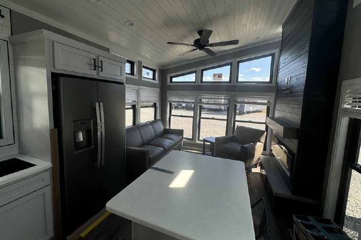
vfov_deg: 77.2
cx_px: 181
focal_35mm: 15
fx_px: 150
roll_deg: -1.5
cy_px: 112
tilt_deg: -6.2
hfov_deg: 100.4
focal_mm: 2.22
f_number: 2.2
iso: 40
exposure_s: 1/287
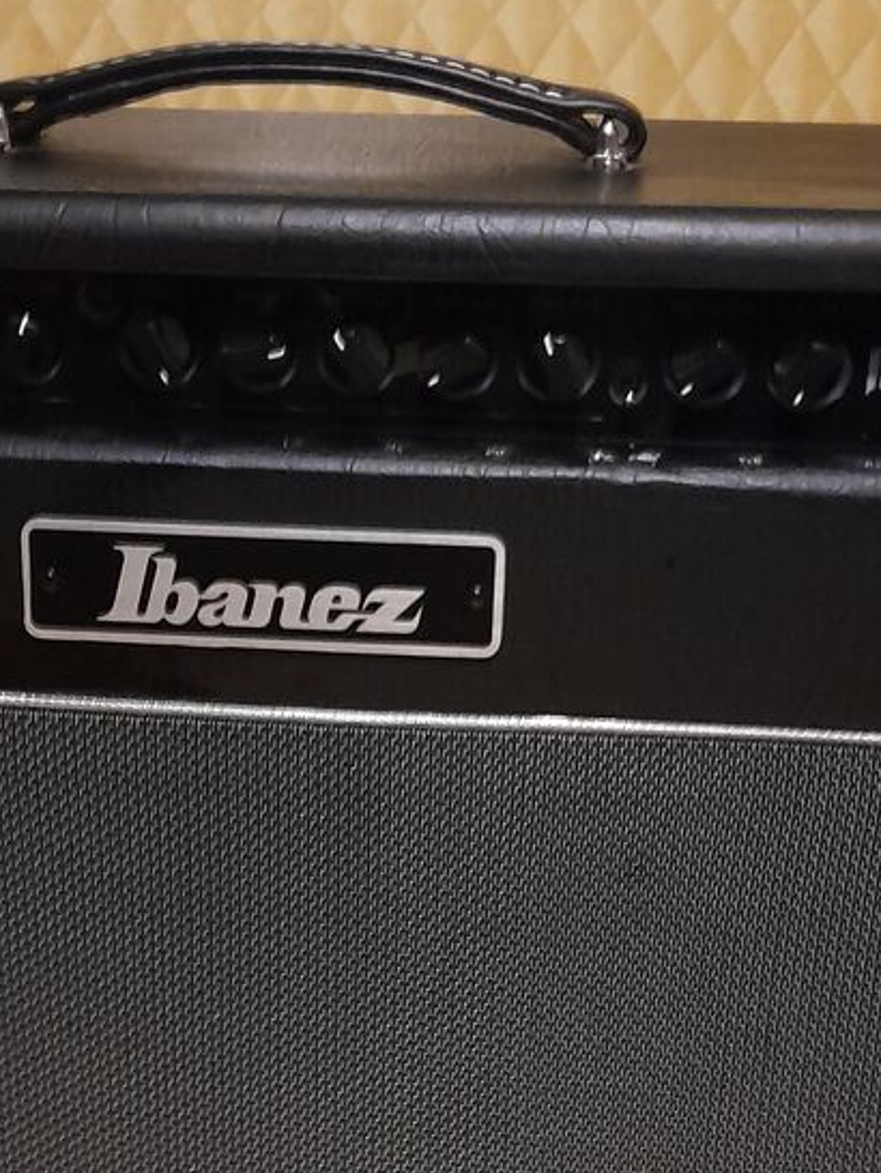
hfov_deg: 23.9
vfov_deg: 31.5
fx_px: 2068
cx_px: 301
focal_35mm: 61
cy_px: 732
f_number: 2
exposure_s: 1/10
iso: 640
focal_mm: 4.6
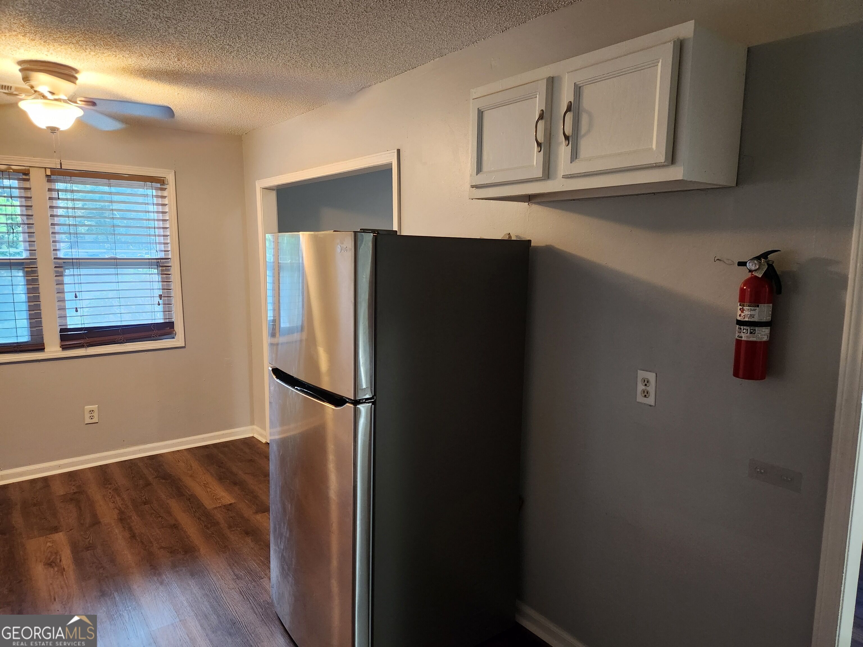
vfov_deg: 58.9
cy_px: 324
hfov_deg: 73.9
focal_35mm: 23
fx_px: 573
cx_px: 432
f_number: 1.8
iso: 640
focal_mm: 5.4
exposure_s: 1/60
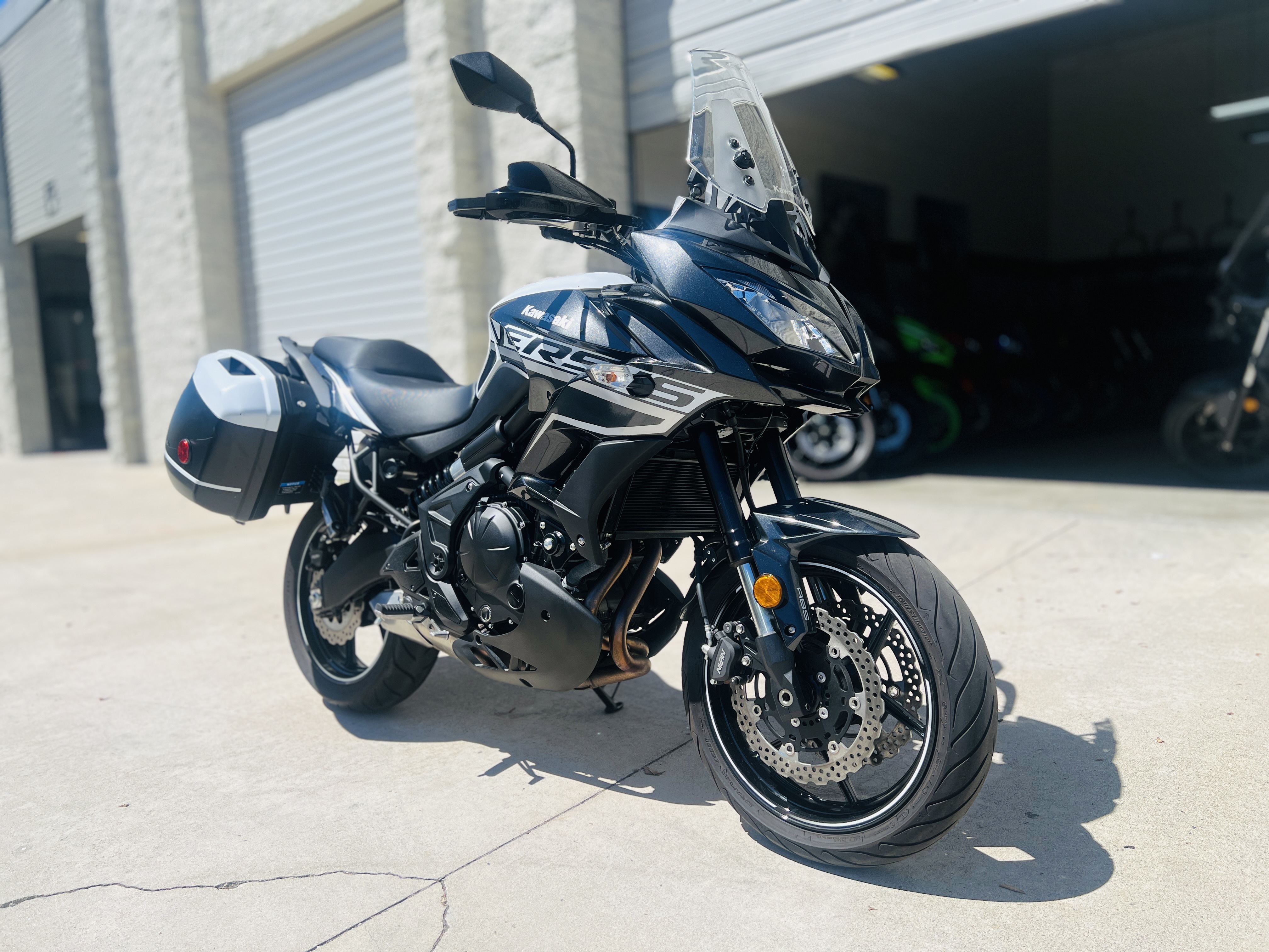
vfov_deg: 53.1
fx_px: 953
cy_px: 476
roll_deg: +2.2
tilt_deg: -6.4
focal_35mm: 26
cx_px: 634
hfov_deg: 67.3
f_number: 1.5
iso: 50
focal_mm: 5.7
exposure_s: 1/4115
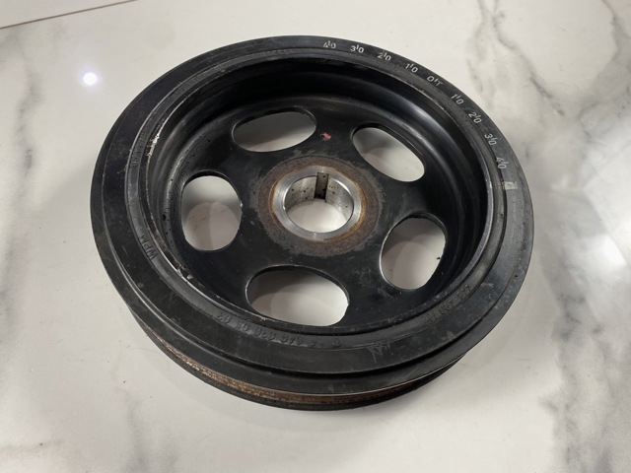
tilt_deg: -58.5
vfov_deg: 53.1
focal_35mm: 26
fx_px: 474
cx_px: 316
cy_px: 236
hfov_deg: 67.3
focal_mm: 4.25
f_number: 1.8
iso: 100
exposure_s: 1/100
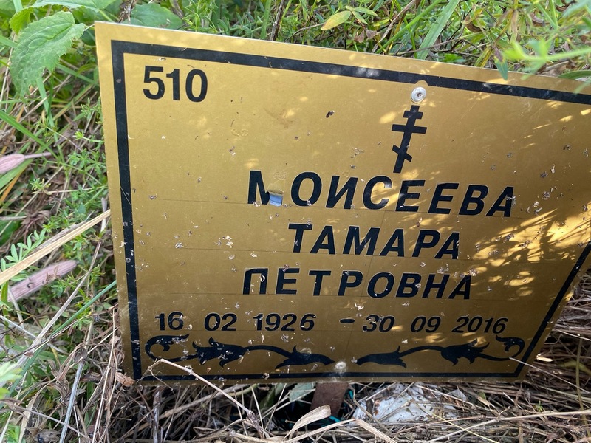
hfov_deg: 67.3
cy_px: 222
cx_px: 296
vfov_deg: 53.1
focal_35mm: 26
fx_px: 444
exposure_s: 1/121
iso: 80
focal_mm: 4.25
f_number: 1.8
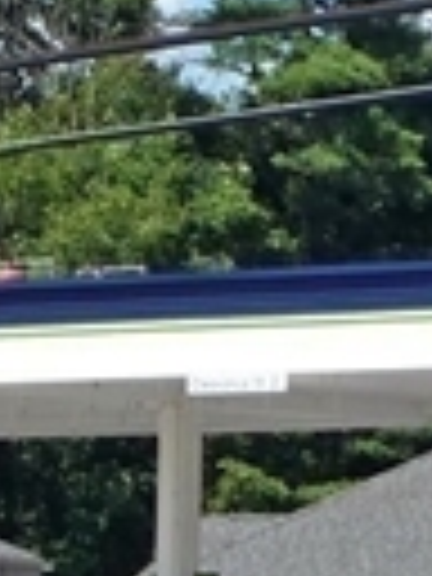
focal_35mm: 399
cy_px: 531
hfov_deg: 3.7
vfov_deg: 5.0
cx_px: 634
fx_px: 6639
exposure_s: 1/800
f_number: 4.1
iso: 80
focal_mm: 9
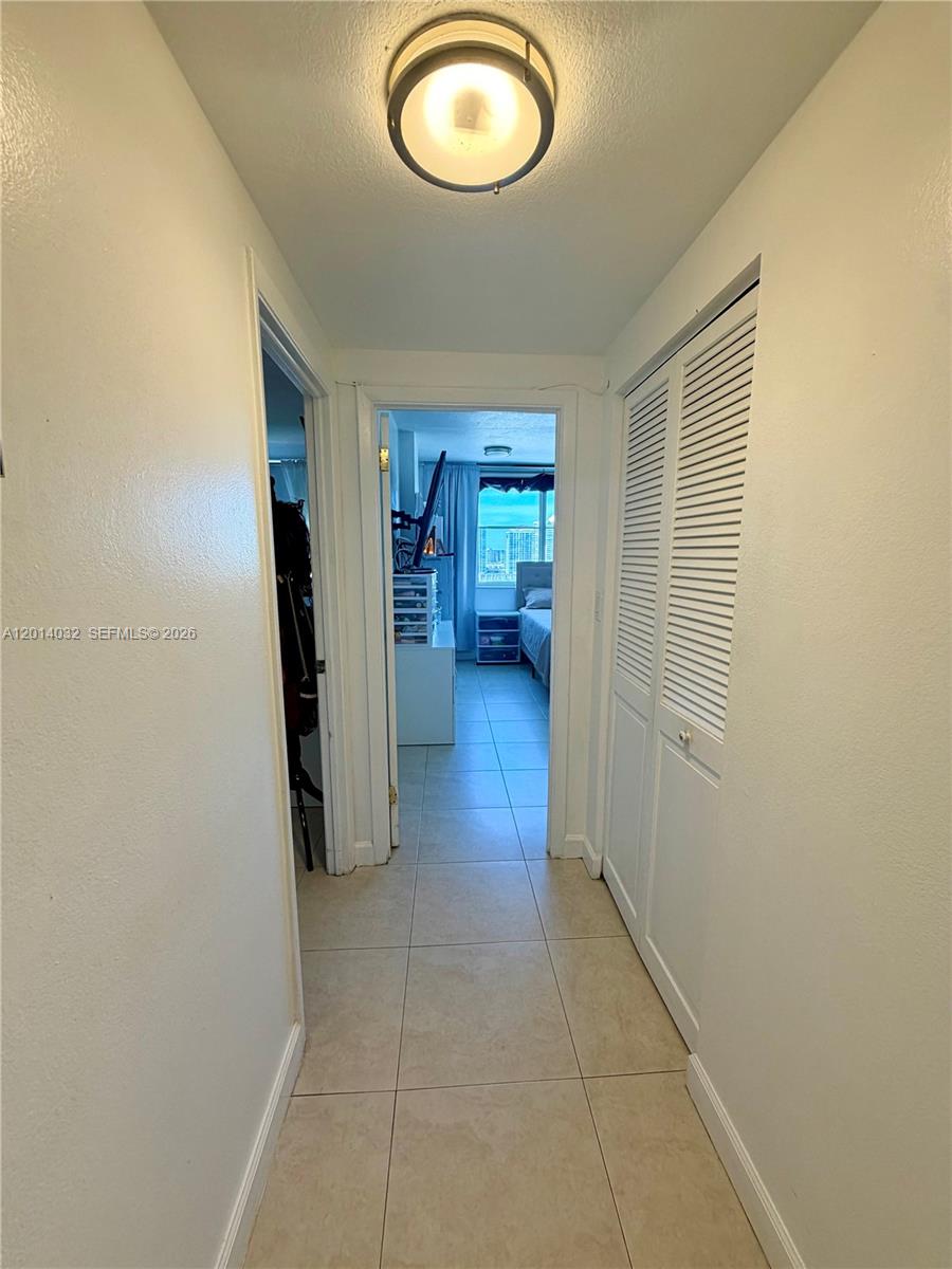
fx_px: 513
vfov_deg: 102.1
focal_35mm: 14
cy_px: 634
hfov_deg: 85.7
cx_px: 476
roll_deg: +0.1
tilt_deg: -8.4
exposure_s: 1/120
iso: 100
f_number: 2.2
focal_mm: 2.22
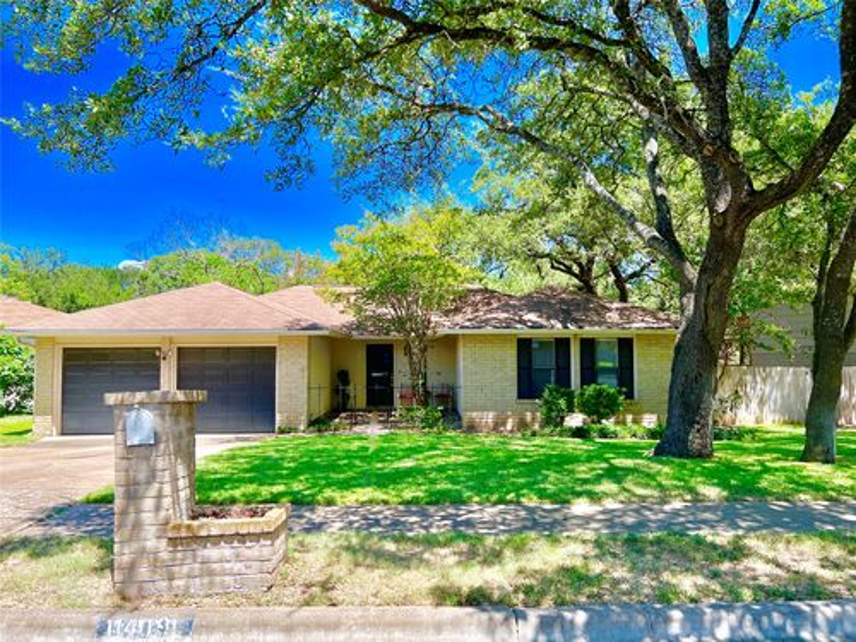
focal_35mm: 26
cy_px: 321
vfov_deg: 53.1
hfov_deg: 67.3
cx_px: 428
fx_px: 643
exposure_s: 1/1751
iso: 50
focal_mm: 5.7
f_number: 1.5
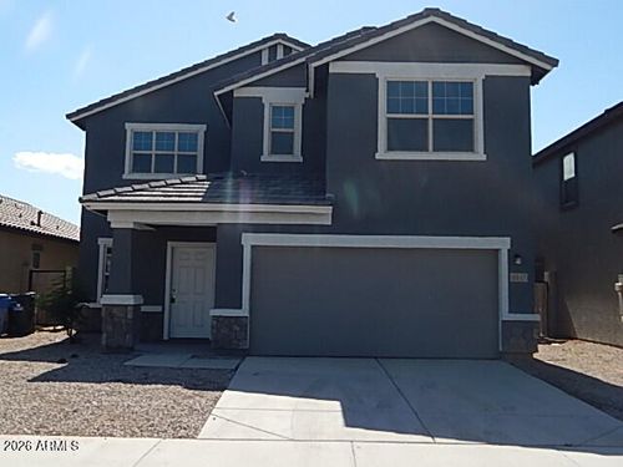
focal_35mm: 35
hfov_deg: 52.6
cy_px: 234
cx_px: 312
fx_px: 630
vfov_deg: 40.7
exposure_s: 1/1250
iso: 125
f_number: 3.3
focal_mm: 6.1
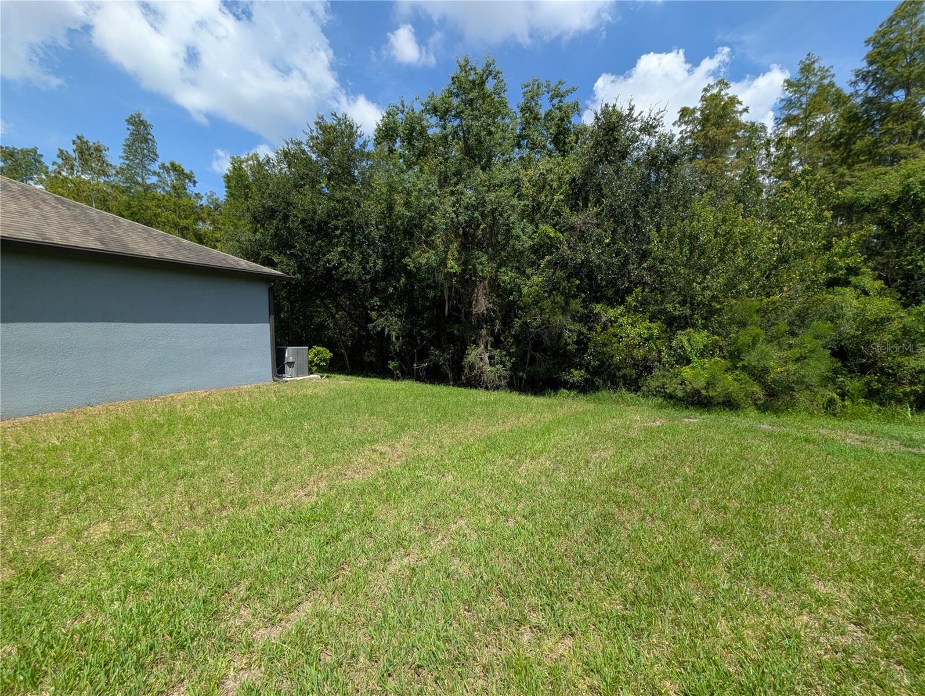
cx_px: 462
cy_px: 348
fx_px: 321
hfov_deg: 110.5
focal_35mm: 12
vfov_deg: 94.6
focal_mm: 2.02
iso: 53
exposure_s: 1/3077
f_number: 1.7
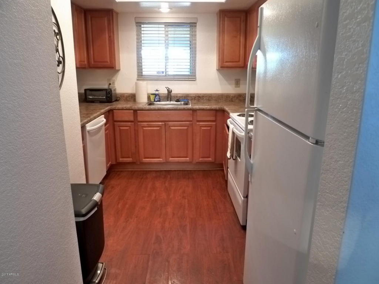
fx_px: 263
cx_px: 190
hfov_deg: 71.6
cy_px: 142
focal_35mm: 24
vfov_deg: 56.8
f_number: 2
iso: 400
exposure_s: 1/10
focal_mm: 5.1
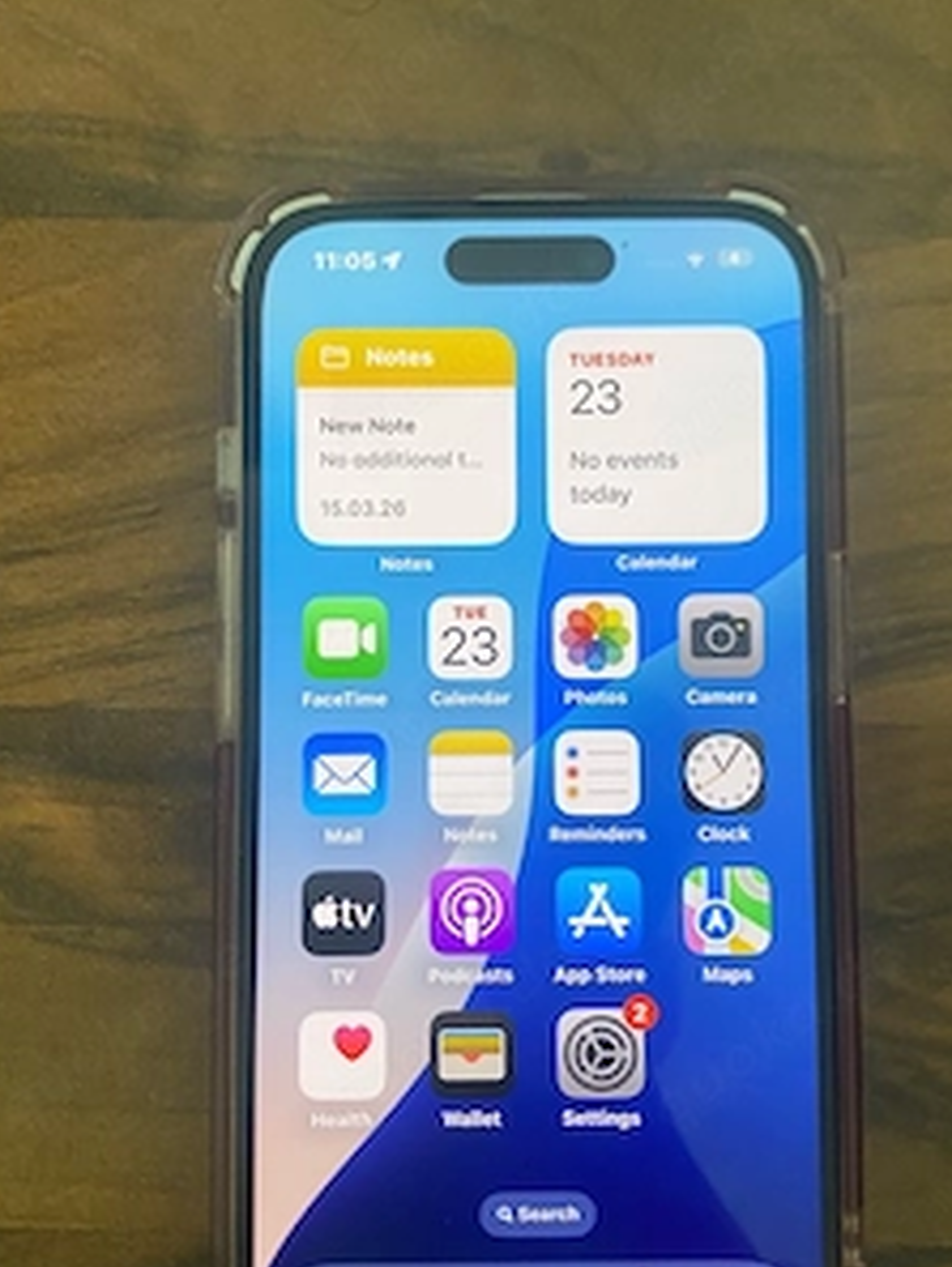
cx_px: 542
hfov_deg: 40.6
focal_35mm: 35
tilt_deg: -85.6
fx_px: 1282
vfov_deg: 52.3
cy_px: 747
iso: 125
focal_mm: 4.25
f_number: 1.8
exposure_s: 1/60
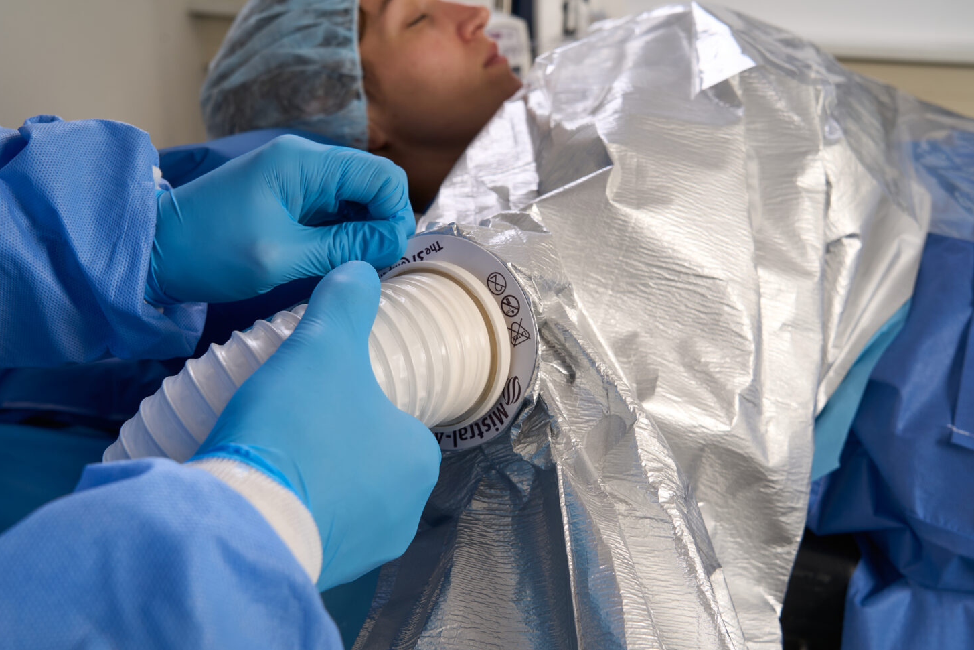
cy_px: 322
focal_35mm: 38
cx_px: 480
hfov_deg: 50.7
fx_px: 1028
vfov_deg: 35.1
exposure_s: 1/160
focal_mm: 36
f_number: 8
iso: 160
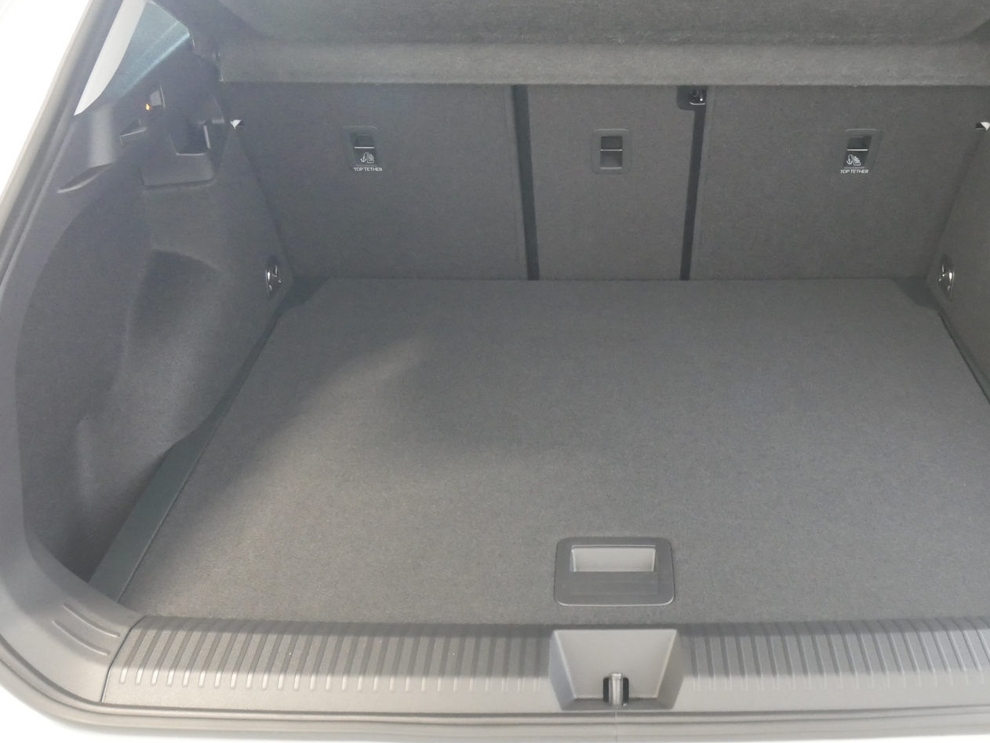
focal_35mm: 38
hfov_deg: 48.5
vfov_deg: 37.6
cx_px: 614
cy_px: 303
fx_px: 1087
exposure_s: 1/13
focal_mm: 15
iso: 3200
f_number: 3.8
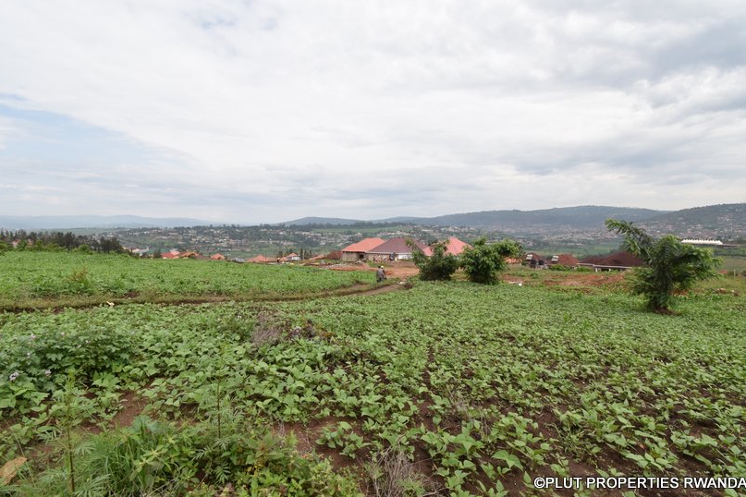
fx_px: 332
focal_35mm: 16
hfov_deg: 96.7
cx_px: 370
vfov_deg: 73.7
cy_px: 243
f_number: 8
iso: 100
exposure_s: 1/160
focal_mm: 10
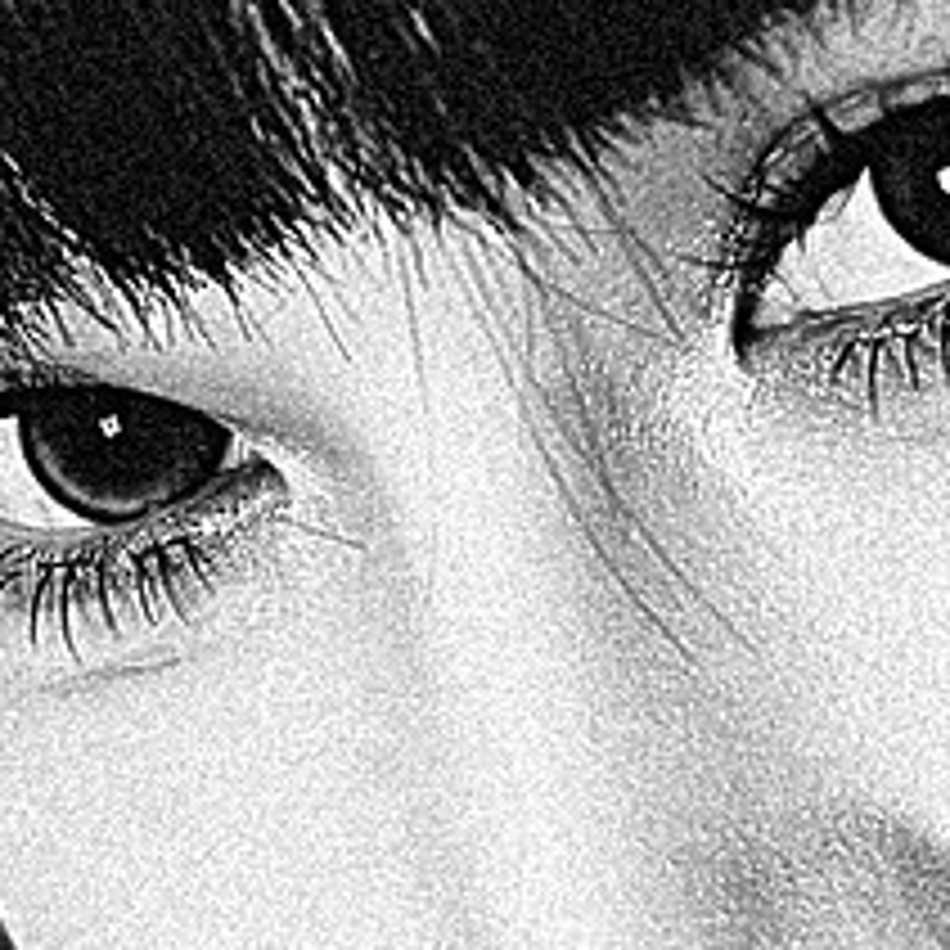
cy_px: 455
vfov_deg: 11.1
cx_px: 594
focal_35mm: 157
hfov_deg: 11.1
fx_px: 4875
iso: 640
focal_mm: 18.3
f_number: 2.8
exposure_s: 1/30
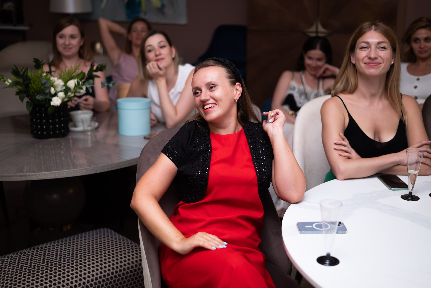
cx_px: 216
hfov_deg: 39.6
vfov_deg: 27.0
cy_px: 144
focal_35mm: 50
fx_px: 599
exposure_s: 1/200
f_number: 2.2
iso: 160
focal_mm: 50
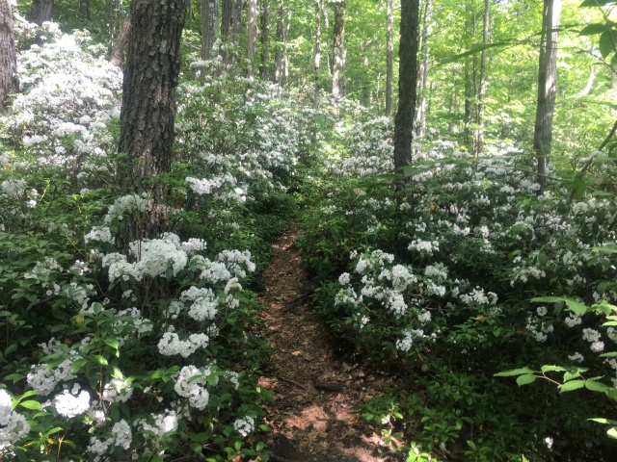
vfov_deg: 48.2
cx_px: 308
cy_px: 231
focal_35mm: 29
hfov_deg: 61.7
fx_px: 517
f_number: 2.2
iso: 25
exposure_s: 1/40
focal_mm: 4.15
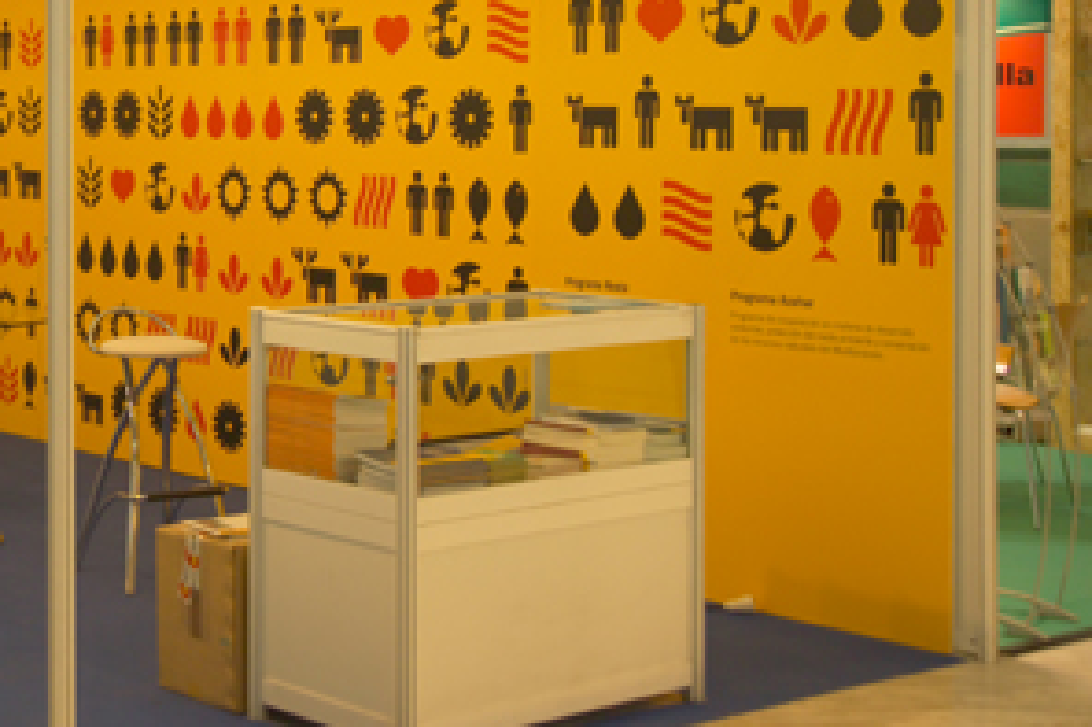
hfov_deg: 27.1
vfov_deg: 18.9
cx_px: 41
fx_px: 2152
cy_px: 118
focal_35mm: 71
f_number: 5.6
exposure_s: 1/10
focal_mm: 35
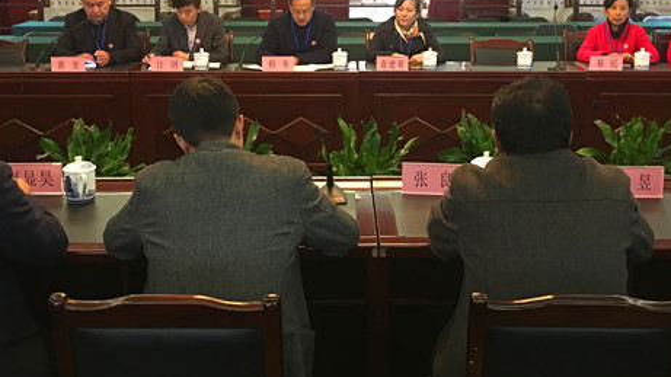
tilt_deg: -8.8
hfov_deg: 42.9
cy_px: 81
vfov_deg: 24.5
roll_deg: -0.1
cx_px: 358
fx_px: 854
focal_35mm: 48
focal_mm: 4.15
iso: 100
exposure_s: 1/4
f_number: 2.2
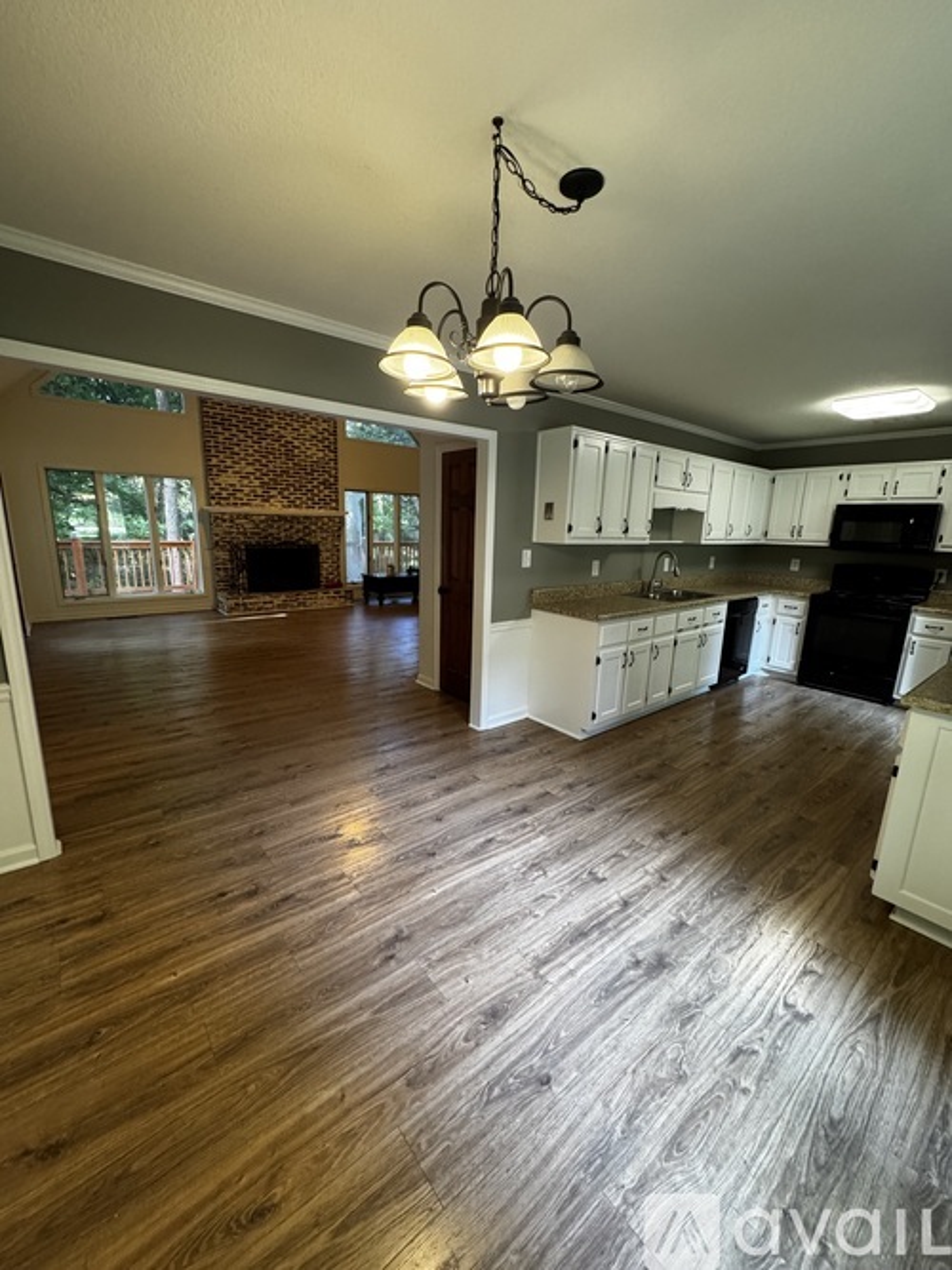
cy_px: 635
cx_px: 476
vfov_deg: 102.1
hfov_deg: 85.7
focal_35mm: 14
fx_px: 514
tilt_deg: -12.3
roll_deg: -1.4
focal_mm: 2.22
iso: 320
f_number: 2.2
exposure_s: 1/60
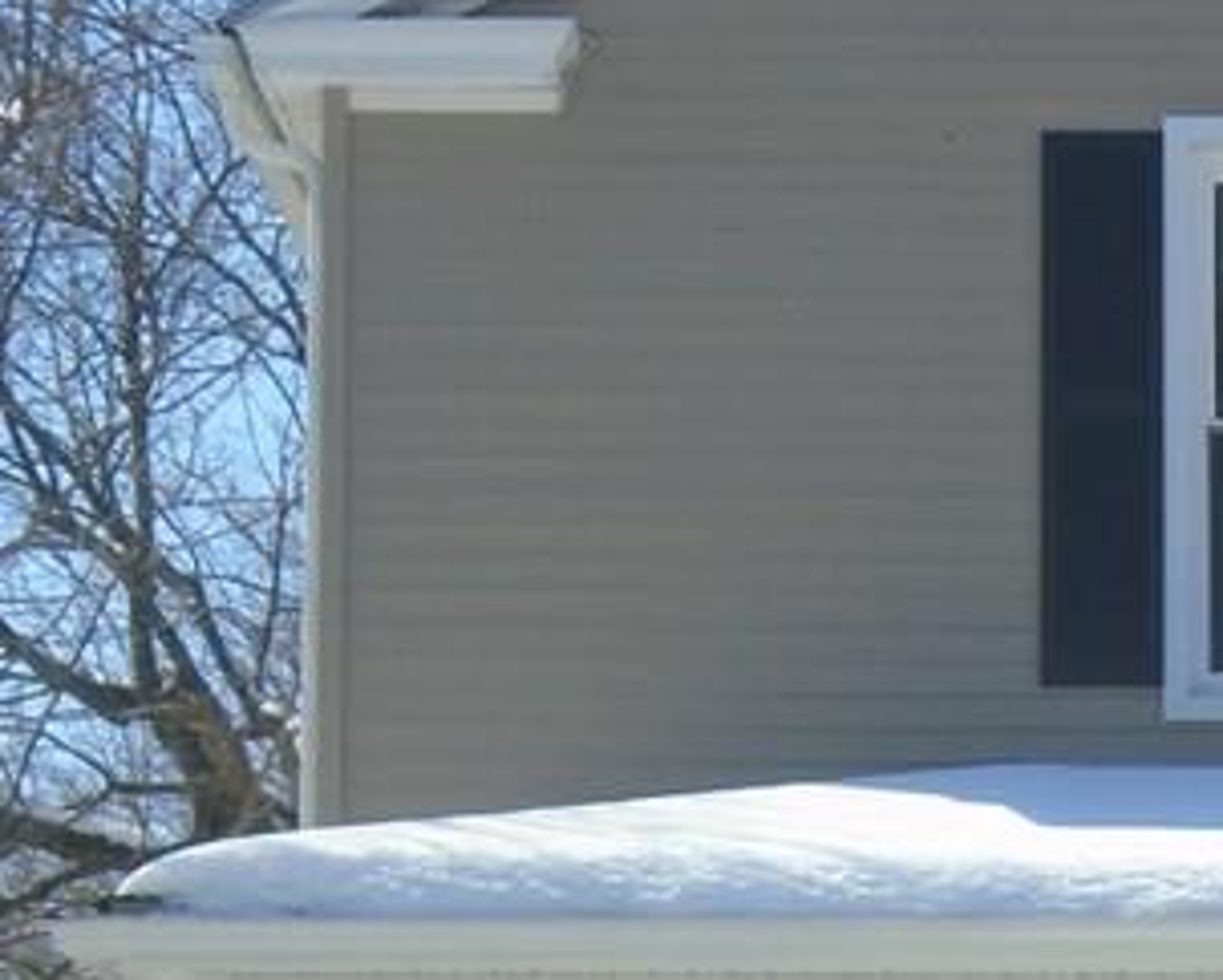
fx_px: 5868
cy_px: 1130
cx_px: 1425
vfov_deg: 9.4
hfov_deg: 11.7
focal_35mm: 162
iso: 100
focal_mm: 8.7
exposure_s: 1/500
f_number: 4.5
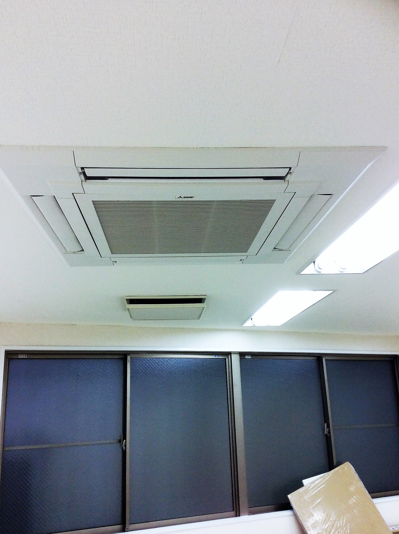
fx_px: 493
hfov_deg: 44.0
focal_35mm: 32
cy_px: 267
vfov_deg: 56.9
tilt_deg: +13.7
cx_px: 200
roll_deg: +1.4
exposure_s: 1/60
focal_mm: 3.3
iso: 50
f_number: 2.4
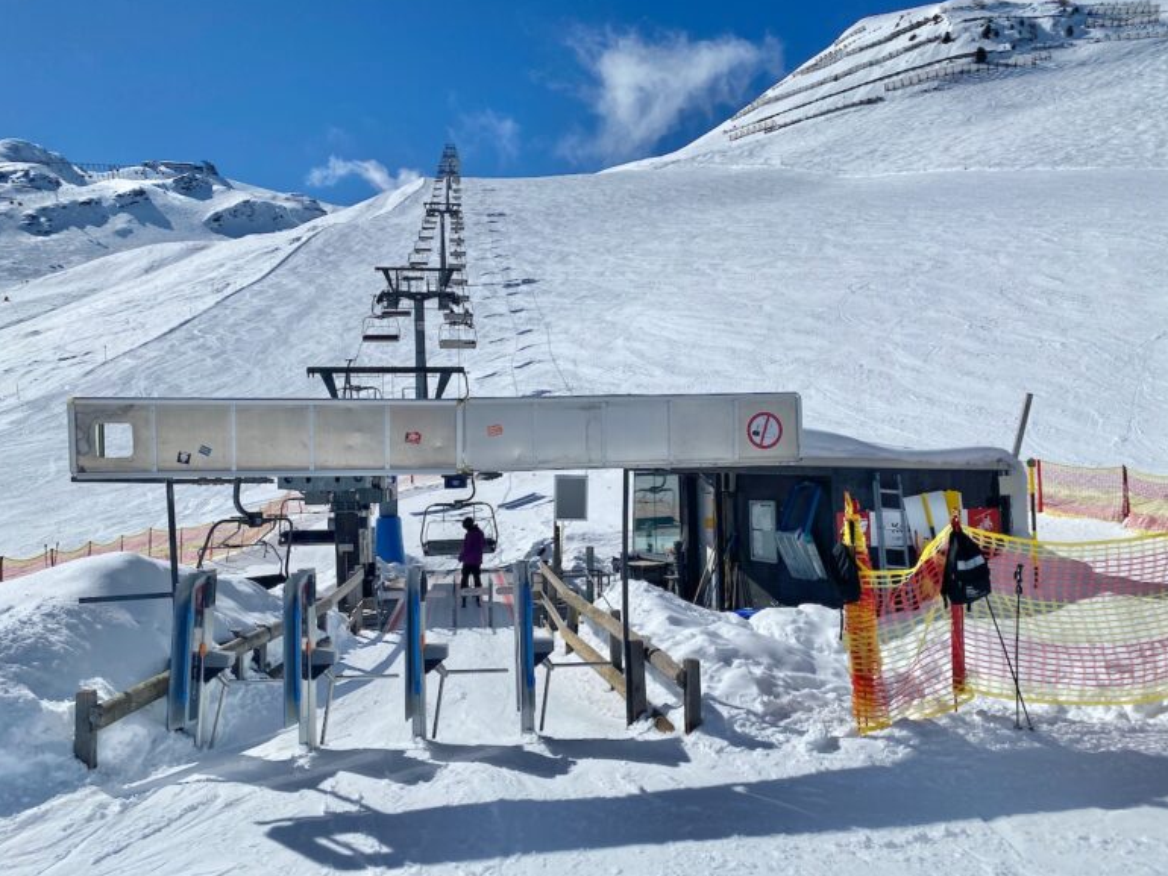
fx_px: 911
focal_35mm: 27
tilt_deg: +1.8
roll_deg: +2.1
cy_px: 444
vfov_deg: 51.4
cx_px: 576
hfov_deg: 65.3
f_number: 1.8
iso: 32
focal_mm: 4.25
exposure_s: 1/14286
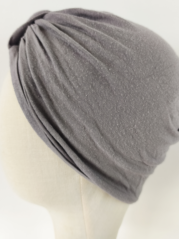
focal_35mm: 32
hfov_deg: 44.2
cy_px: 120
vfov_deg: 56.8
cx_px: 90
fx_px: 221
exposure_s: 1/40
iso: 50
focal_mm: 6.14
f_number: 1.65
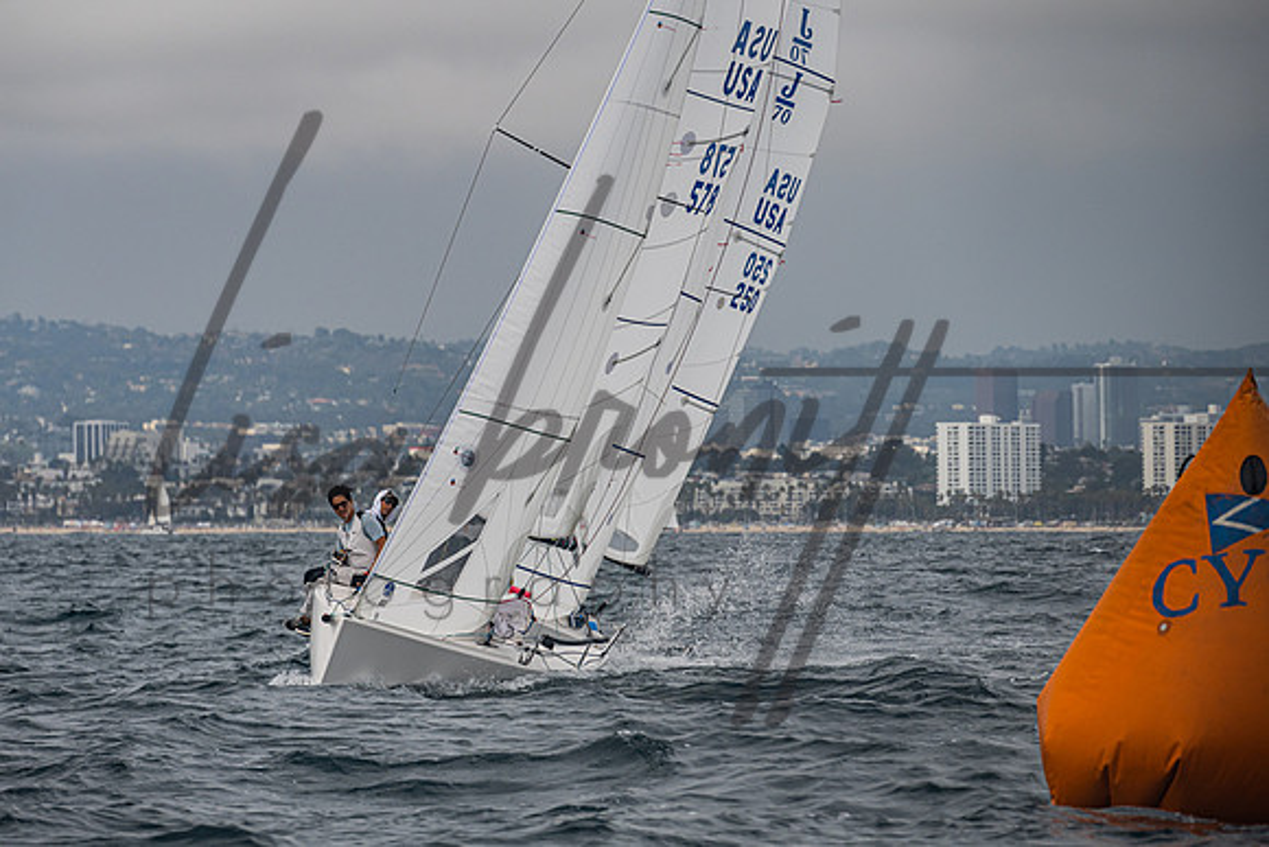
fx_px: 9009
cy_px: 382
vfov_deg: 5.4
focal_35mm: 256
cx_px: 492
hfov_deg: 8.1
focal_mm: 200
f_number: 6.3
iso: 160
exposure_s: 1/1000
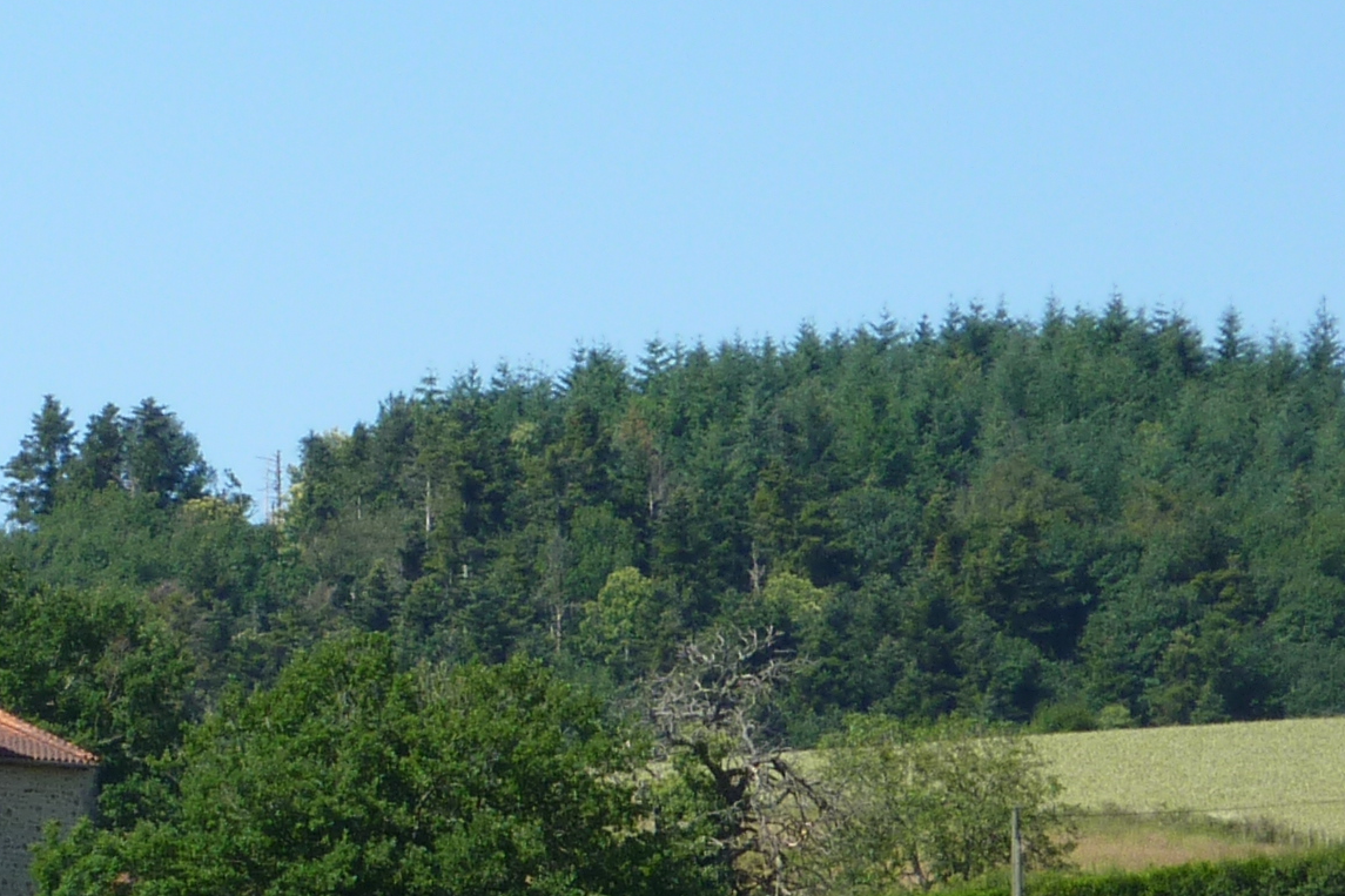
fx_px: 16958
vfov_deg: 3.0
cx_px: -97
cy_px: 1138
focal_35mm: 454
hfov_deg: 4.5
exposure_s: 1/320
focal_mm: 22.5
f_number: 4.5
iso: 80
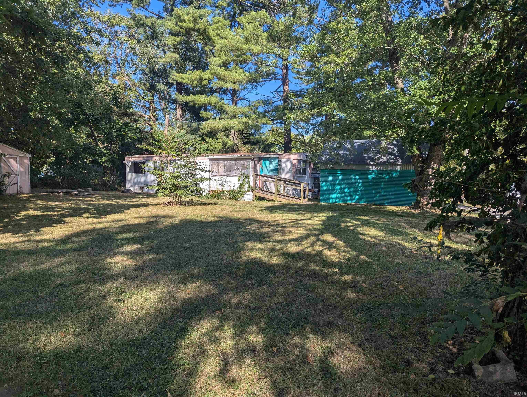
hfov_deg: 71.5
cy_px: 198
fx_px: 366
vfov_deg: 56.9
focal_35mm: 24
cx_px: 264
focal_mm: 6.81
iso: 46
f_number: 1.85
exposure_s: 1/1529
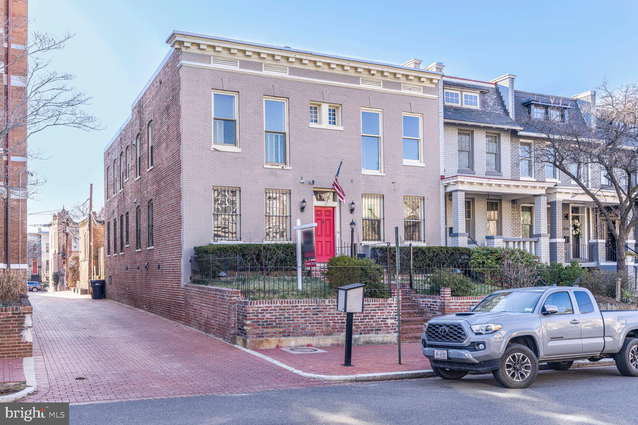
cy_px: 212
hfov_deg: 58.0
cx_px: 319
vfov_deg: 40.5
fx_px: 576
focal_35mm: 32
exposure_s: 1/160
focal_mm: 32.5
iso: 200
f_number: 8
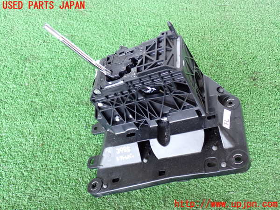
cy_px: 105
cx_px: 140
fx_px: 307
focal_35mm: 38
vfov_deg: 37.7
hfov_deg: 49.0
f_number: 2.7
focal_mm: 6.83
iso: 320
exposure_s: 1/40
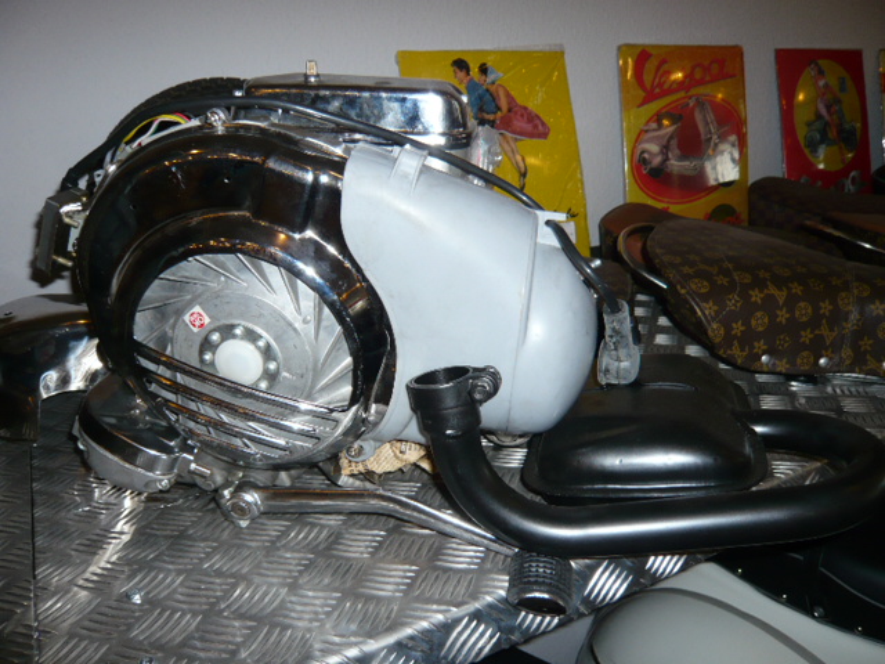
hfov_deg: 63.4
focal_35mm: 28
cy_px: 332
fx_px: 716
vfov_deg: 49.7
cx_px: 442
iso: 100
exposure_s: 1/30
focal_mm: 4.6
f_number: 2.8
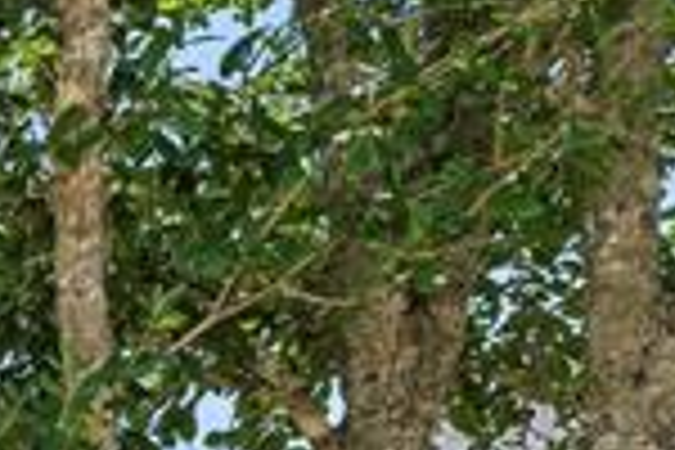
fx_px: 2044
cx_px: -1166
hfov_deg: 12.3
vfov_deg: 11.1
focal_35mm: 109
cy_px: 988
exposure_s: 1/200
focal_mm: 16
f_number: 8
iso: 100
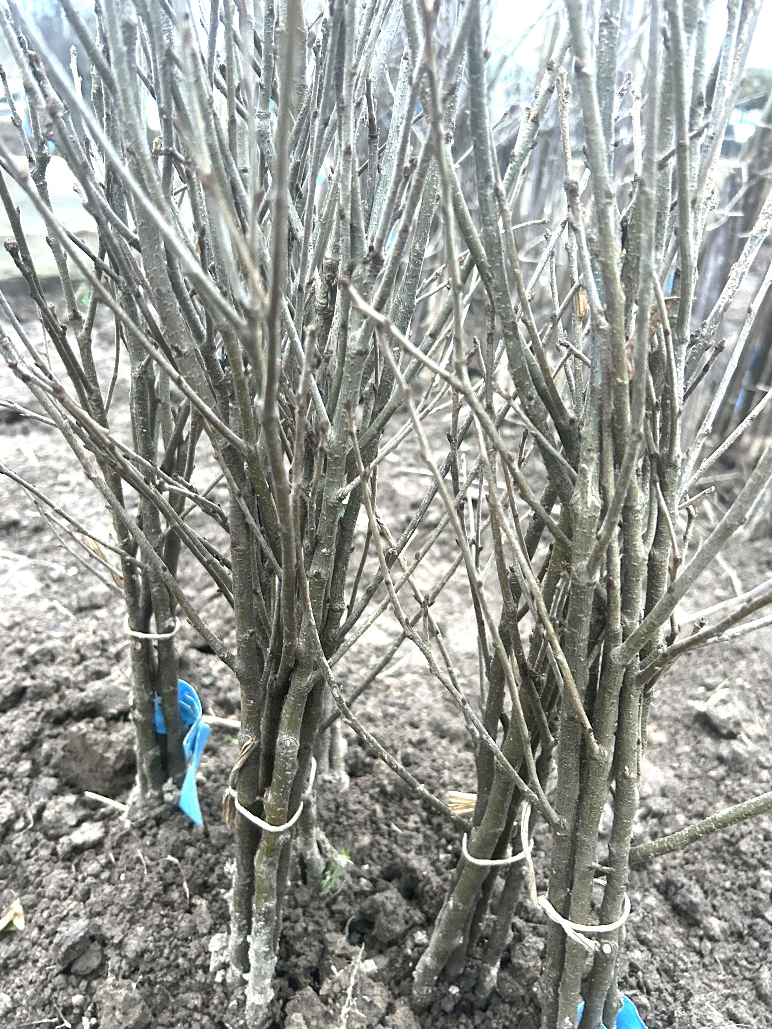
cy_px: 514
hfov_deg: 53.1
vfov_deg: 67.3
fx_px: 773
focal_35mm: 26
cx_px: 386
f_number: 1.5
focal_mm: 5.7
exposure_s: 1/50
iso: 500
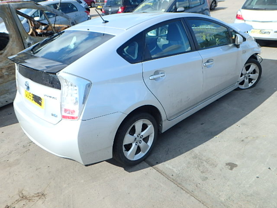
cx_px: 138
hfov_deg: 61.7
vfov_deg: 48.2
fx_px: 232
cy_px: 104
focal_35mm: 29
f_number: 4.6
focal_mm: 5.2
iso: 125
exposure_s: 1/320
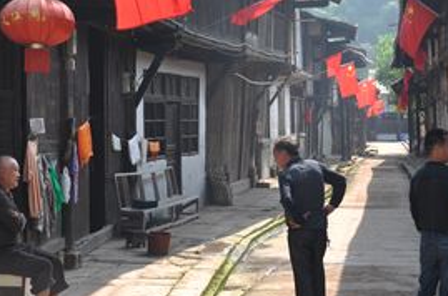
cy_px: 88
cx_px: 268
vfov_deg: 20.1
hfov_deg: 30.1
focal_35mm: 67
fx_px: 832
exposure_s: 1/60
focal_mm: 24
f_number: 8
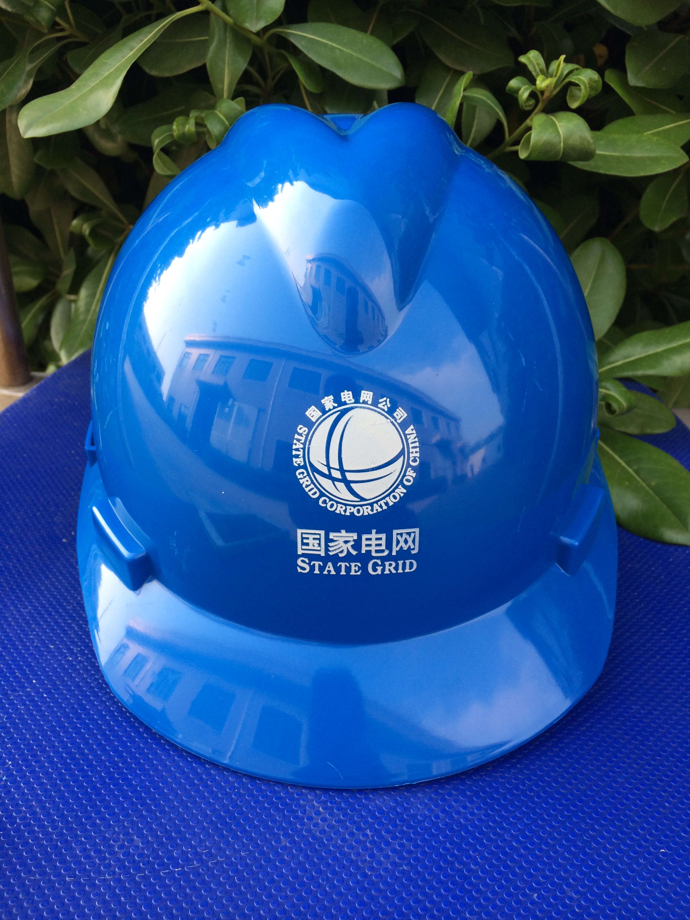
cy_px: 460
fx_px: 797
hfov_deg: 46.8
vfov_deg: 60.0
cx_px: 345
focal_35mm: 30
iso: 32
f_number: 2.2
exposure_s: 1/247
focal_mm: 4.12
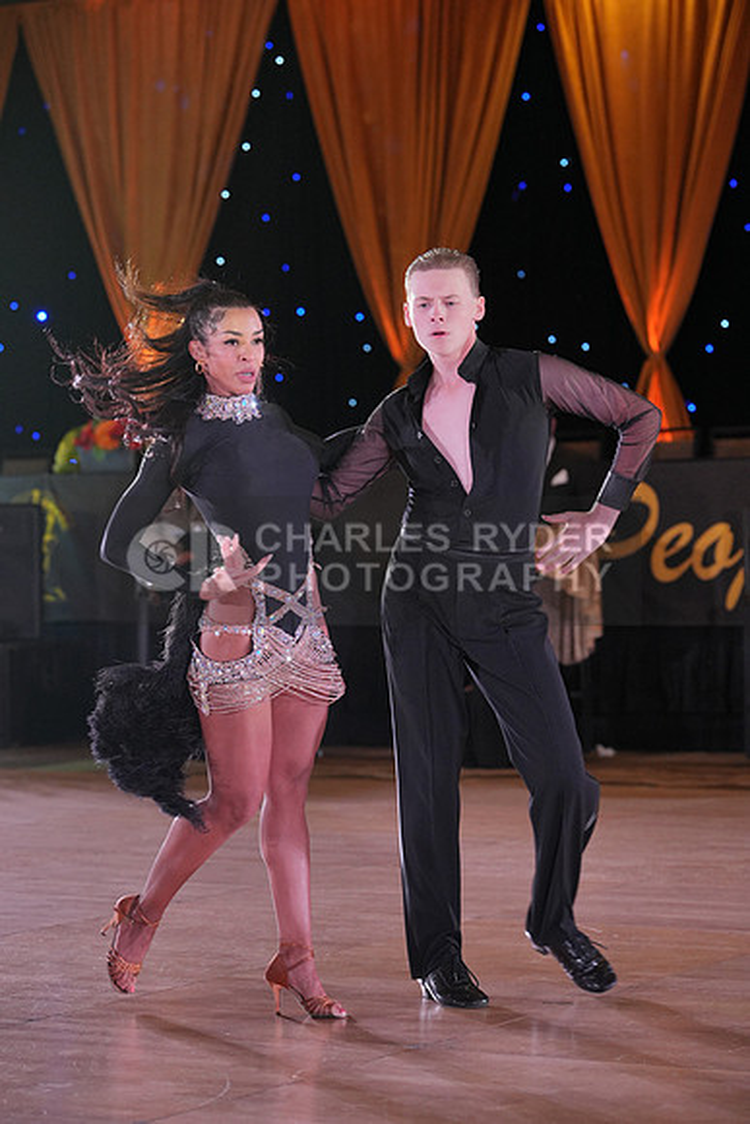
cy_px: 562
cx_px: 375
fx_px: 3248
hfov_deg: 13.2
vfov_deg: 19.6
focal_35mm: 104
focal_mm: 104
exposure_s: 1/400
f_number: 4
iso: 1600
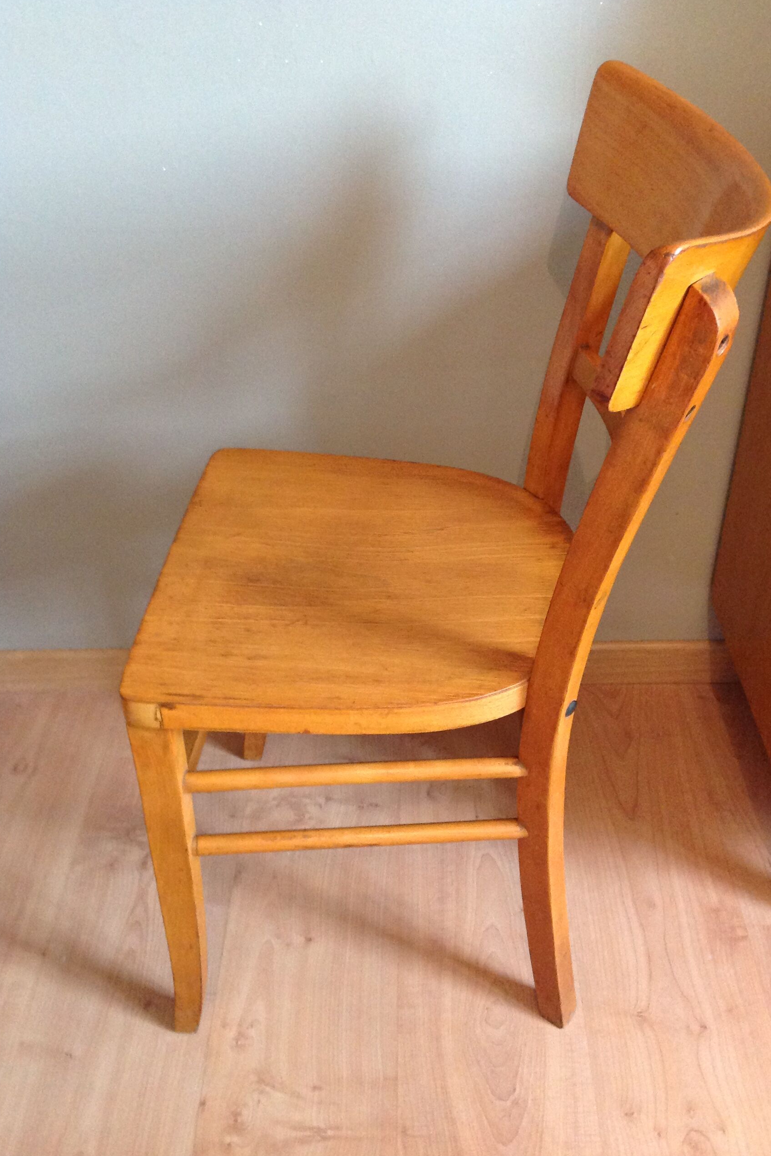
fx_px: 1188
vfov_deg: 51.9
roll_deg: +2.1
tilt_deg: -37.0
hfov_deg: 35.9
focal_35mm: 37
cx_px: 433
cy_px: 571
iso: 320
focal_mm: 4.28
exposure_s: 1/15
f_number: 2.4
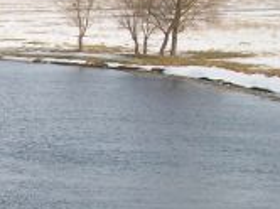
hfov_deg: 10.0
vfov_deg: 7.7
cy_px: 244
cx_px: -116
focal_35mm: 192
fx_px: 1551
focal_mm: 9.5
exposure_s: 1/500
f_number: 3.4
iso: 64
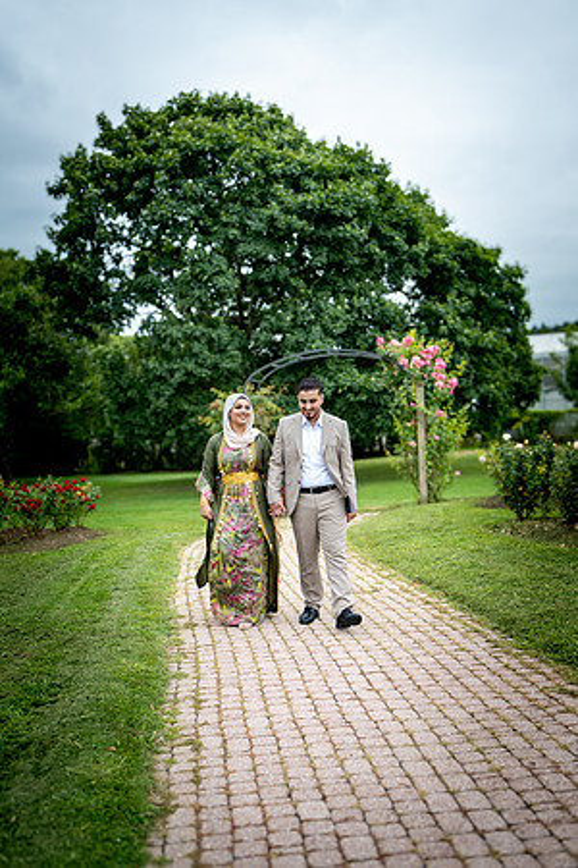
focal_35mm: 35
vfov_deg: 54.4
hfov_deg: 37.9
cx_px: 289
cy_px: 434
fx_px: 843
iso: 200
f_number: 2
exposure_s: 1/1600
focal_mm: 35
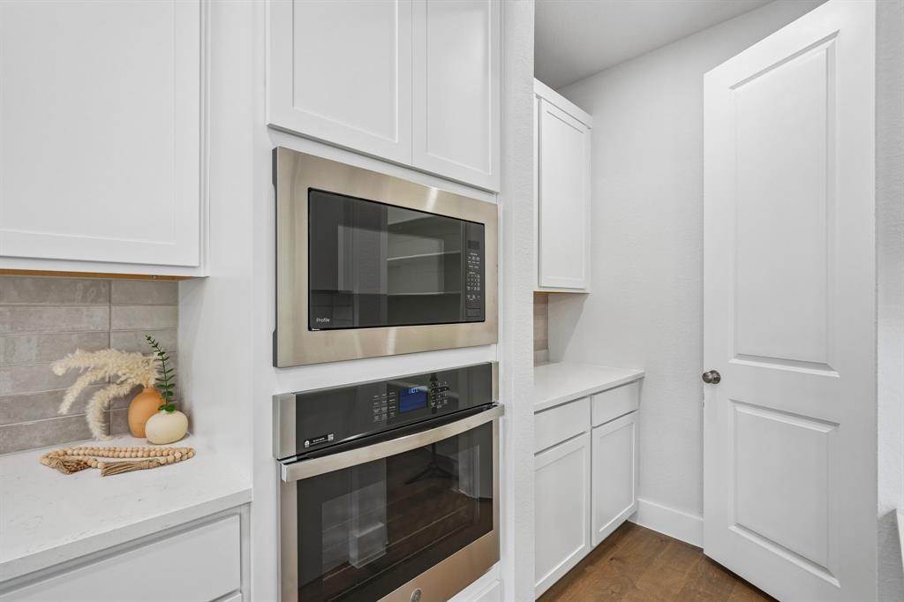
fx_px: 402
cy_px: 301
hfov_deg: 96.8
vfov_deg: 73.7
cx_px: 452
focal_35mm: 16
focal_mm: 16
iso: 400
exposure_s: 1/20
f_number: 8
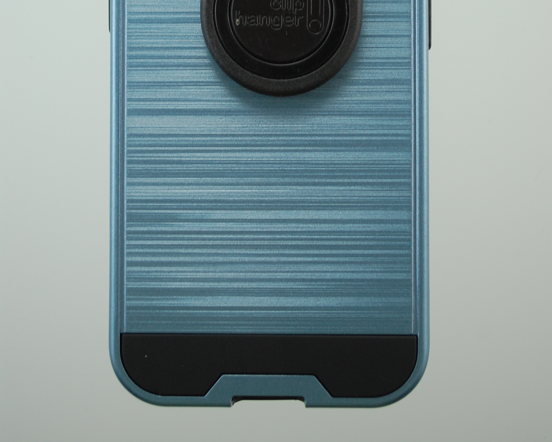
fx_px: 1258
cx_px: 278
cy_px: 29
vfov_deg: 19.5
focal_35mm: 77
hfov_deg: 24.7
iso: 400
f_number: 5.3
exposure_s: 1/50
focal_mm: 36
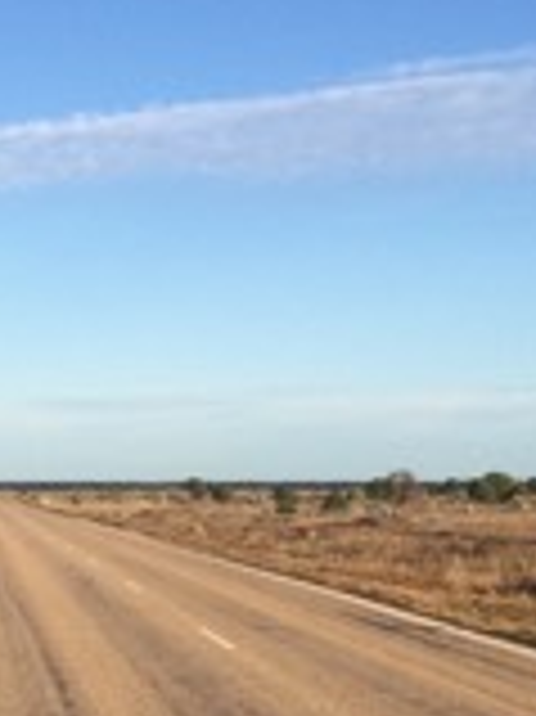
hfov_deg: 15.5
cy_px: 630
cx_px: 153
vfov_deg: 20.3
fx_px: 1964
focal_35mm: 95
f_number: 2.2
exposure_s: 1/1786
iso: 32
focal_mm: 4.15
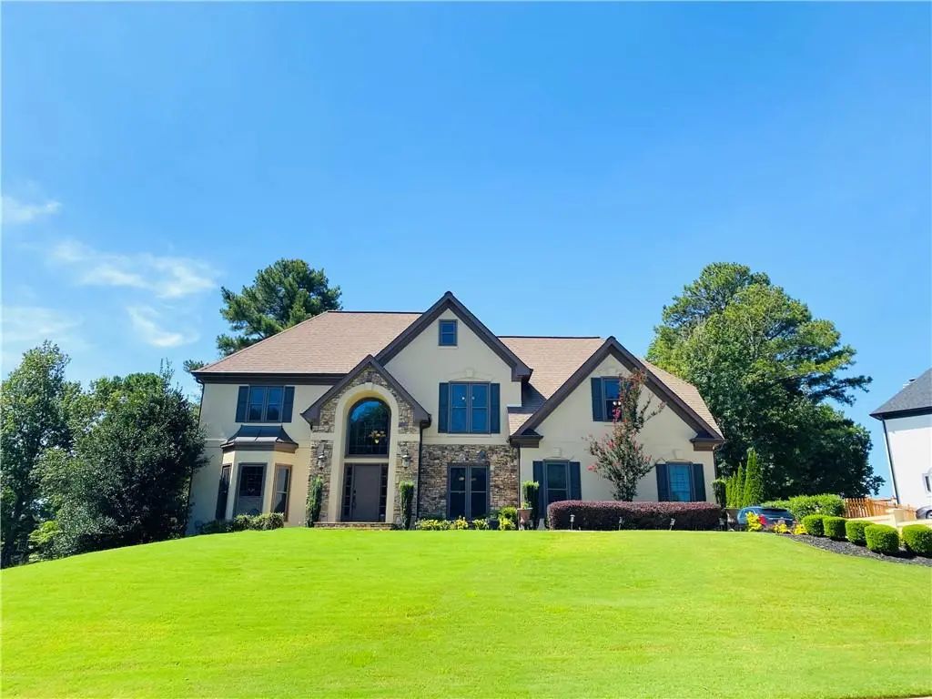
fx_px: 700
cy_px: 350
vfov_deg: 53.1
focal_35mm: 26
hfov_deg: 67.3
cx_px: 466
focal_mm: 4.25
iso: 32
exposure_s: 1/2105
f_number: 1.8
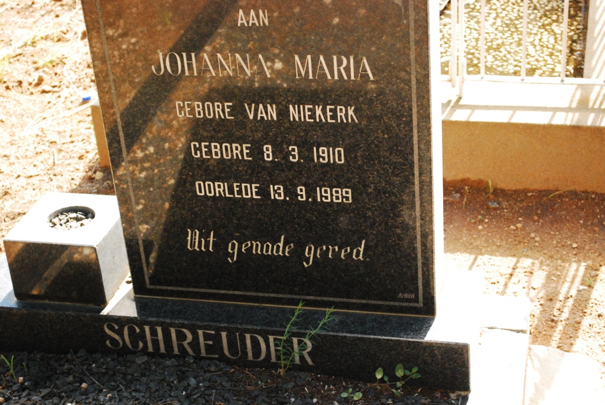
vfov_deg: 20.2
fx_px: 1135
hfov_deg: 29.8
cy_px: 202
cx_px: 302
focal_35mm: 68
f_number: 5.3
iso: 1600
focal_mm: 45
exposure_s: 1/640
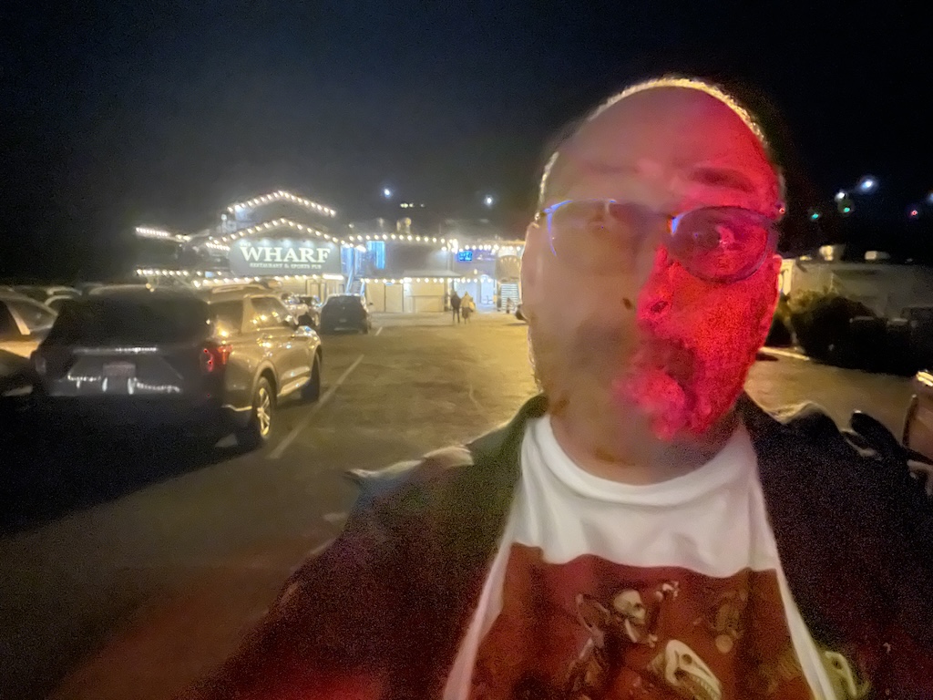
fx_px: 620
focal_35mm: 23
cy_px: 350
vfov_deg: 58.9
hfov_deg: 73.9
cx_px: 466
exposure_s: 1/15
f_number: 2.2
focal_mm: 2.71
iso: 4000
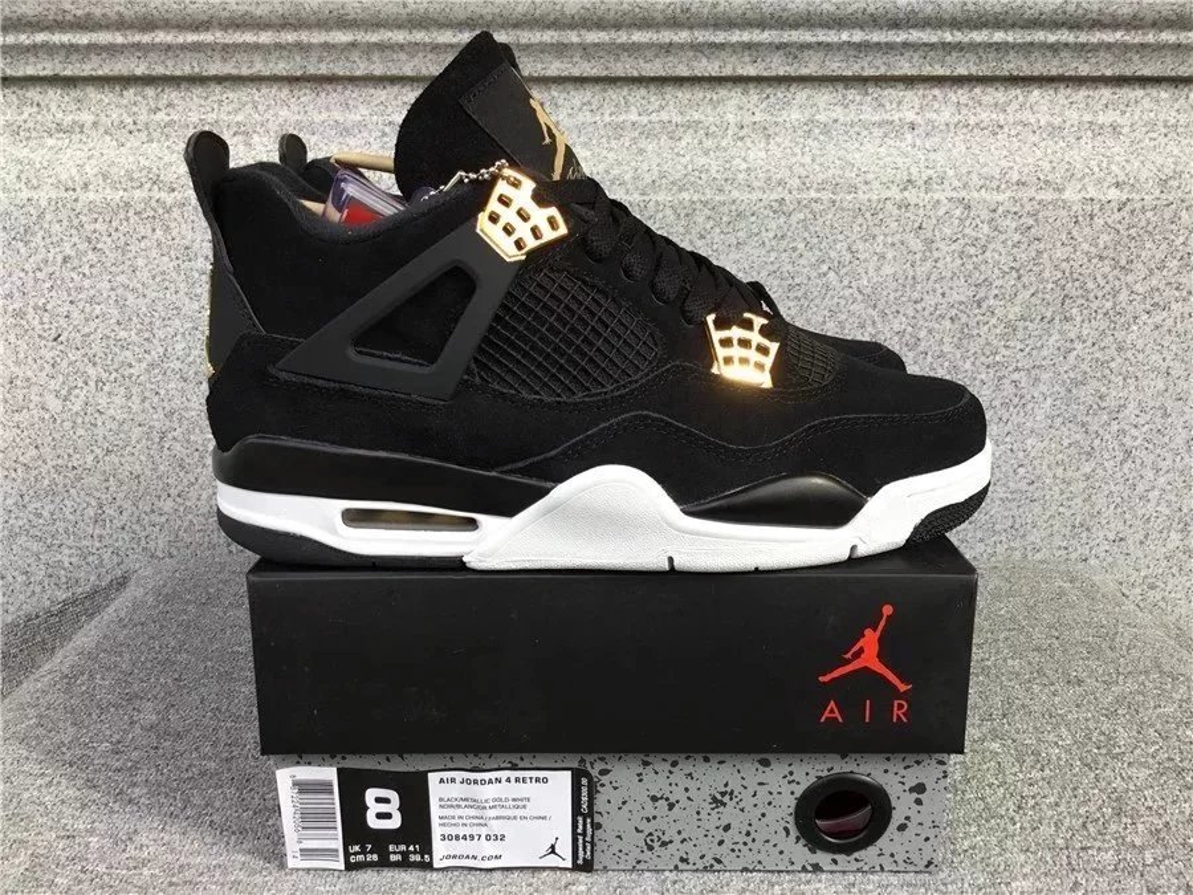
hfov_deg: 58.4
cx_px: 596
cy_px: 448
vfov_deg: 45.4
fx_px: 1068
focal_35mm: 31
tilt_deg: -14.4
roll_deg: +0.3
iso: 25
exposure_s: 1/130
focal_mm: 3.3
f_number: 2.4
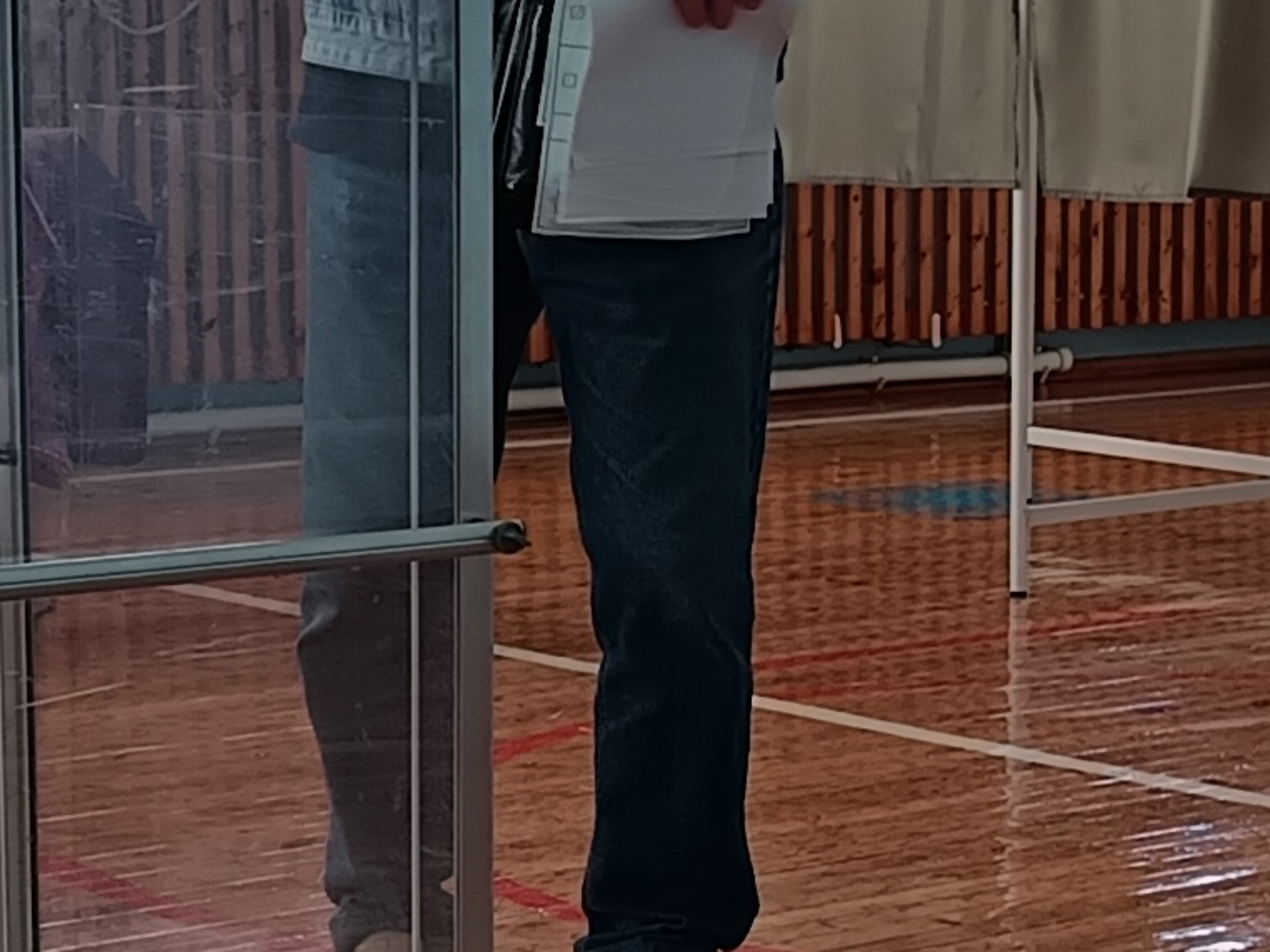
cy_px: 642
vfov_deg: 11.7
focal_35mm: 126
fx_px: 4621
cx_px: 815
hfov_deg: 15.6
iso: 533
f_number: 1.75
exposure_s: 1/100
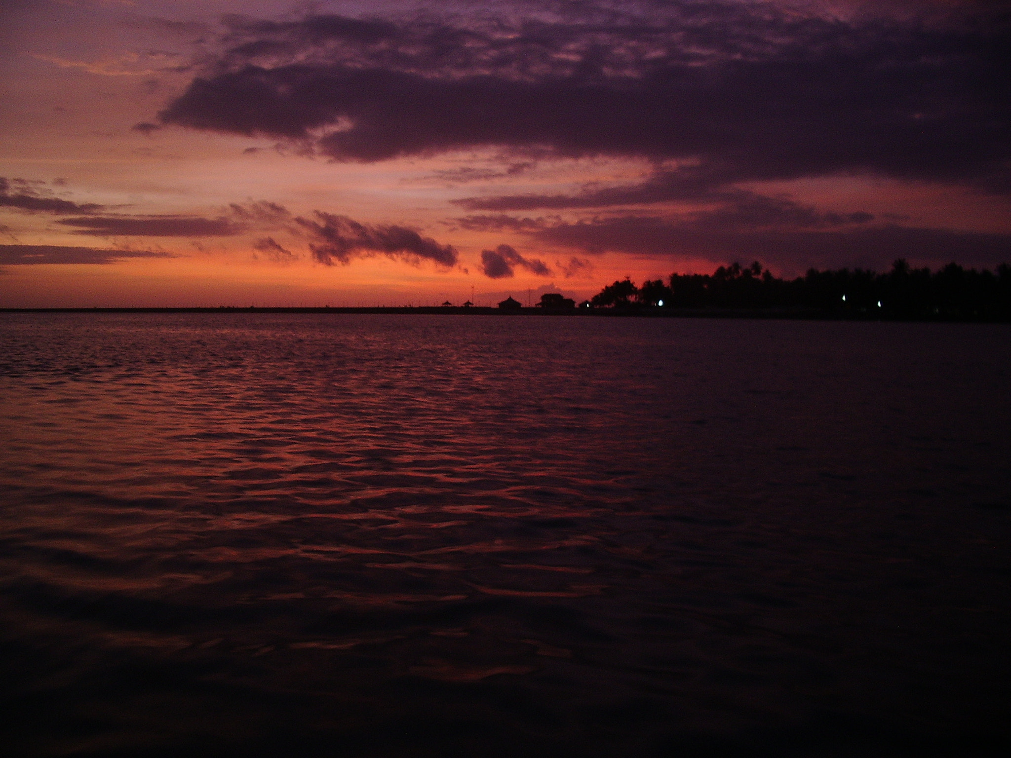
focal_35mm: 35
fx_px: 1022
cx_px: 506
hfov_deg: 52.6
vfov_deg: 40.7
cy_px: 379
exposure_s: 1/4
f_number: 2.6
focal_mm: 5.8
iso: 100
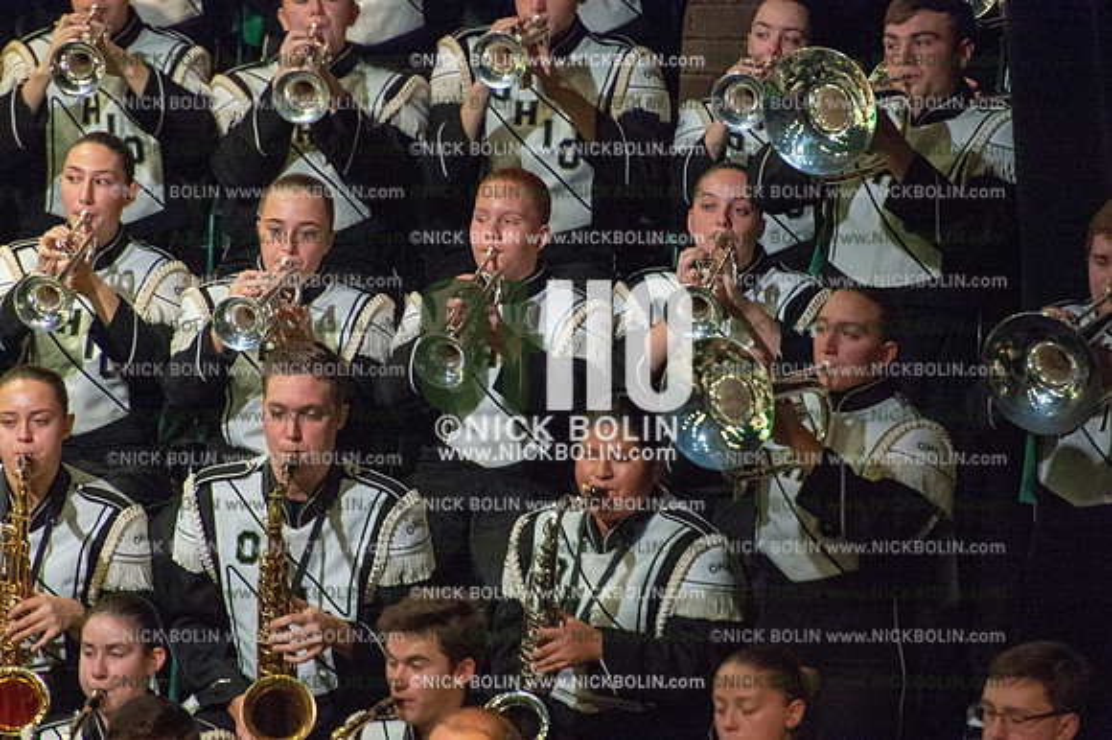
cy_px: 370
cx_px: 556
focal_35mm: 400
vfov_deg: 3.4
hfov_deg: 5.2
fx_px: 12348
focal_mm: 400
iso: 8000
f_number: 5.6
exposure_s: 1/320
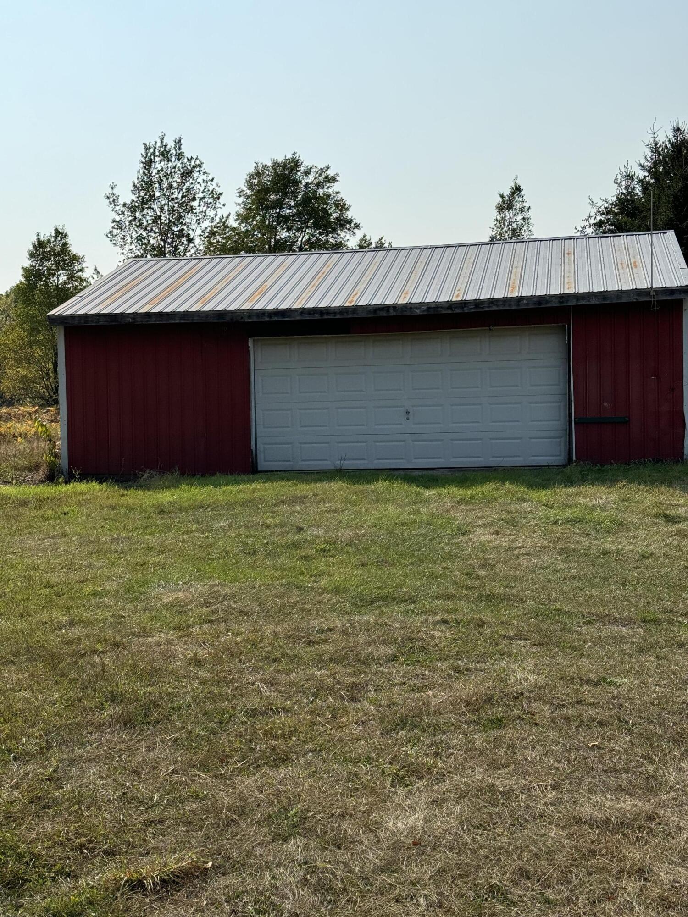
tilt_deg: -3.4
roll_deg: +1.7
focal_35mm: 48
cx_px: 344
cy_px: 458
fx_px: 1272
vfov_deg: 39.7
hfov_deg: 30.3
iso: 64
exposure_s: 1/5376
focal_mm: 6.76
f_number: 1.78
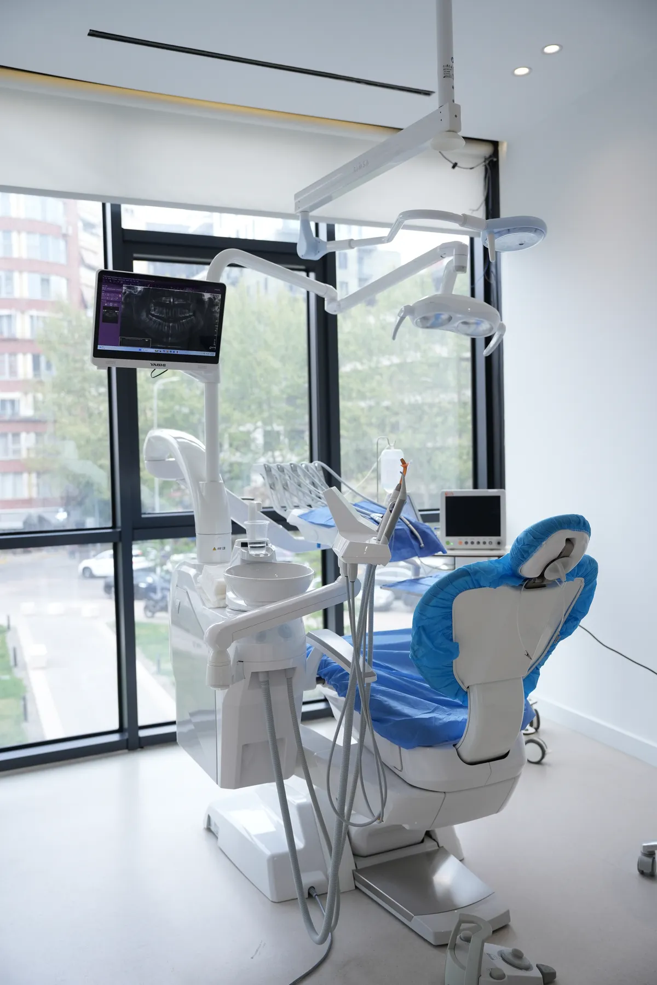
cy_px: 492
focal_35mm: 31
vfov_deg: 60.3
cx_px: 328
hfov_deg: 42.3
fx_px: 849
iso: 640
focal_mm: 31
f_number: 2.8
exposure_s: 1/500
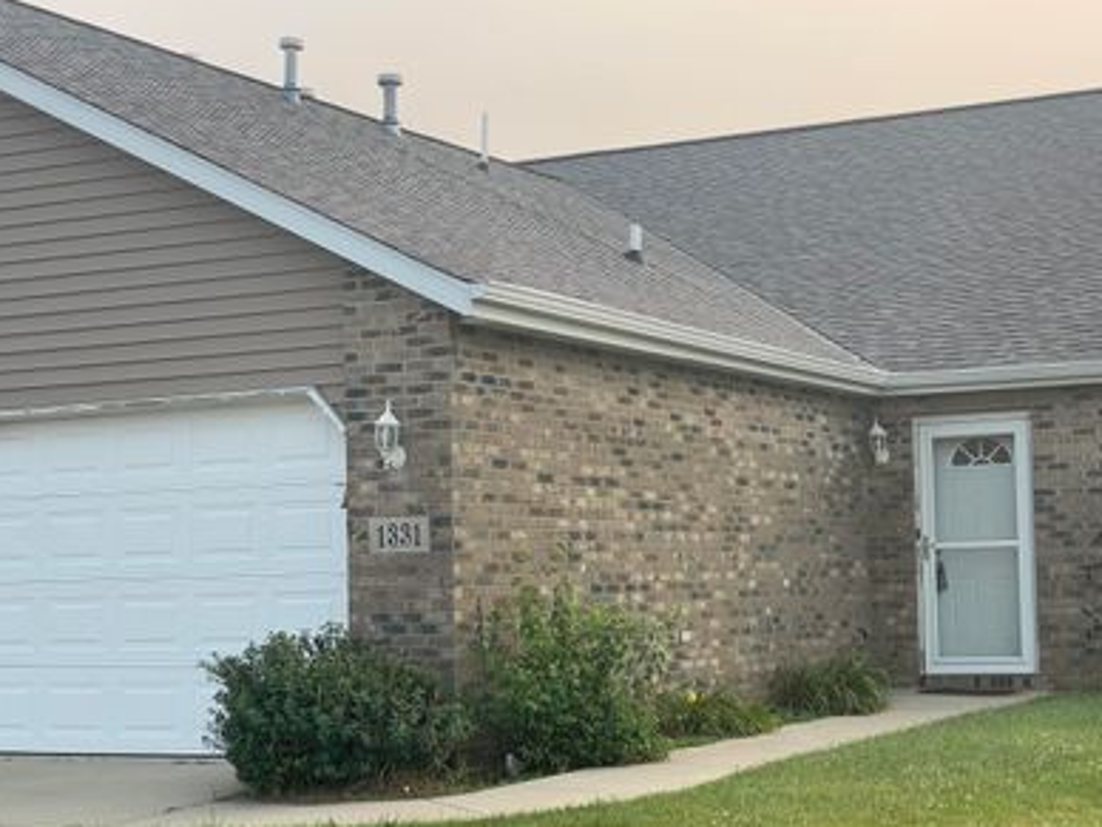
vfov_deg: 21.9
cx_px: 699
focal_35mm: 67
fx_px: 2133
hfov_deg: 28.8
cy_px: 499
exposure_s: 1/436
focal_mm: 6
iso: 25
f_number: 2
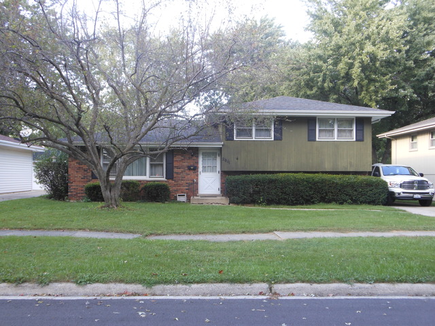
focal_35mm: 38
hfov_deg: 49.0
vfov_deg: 37.7
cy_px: 163
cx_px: 218
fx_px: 478
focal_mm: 6.8
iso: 80
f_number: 3.6
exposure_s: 1/40
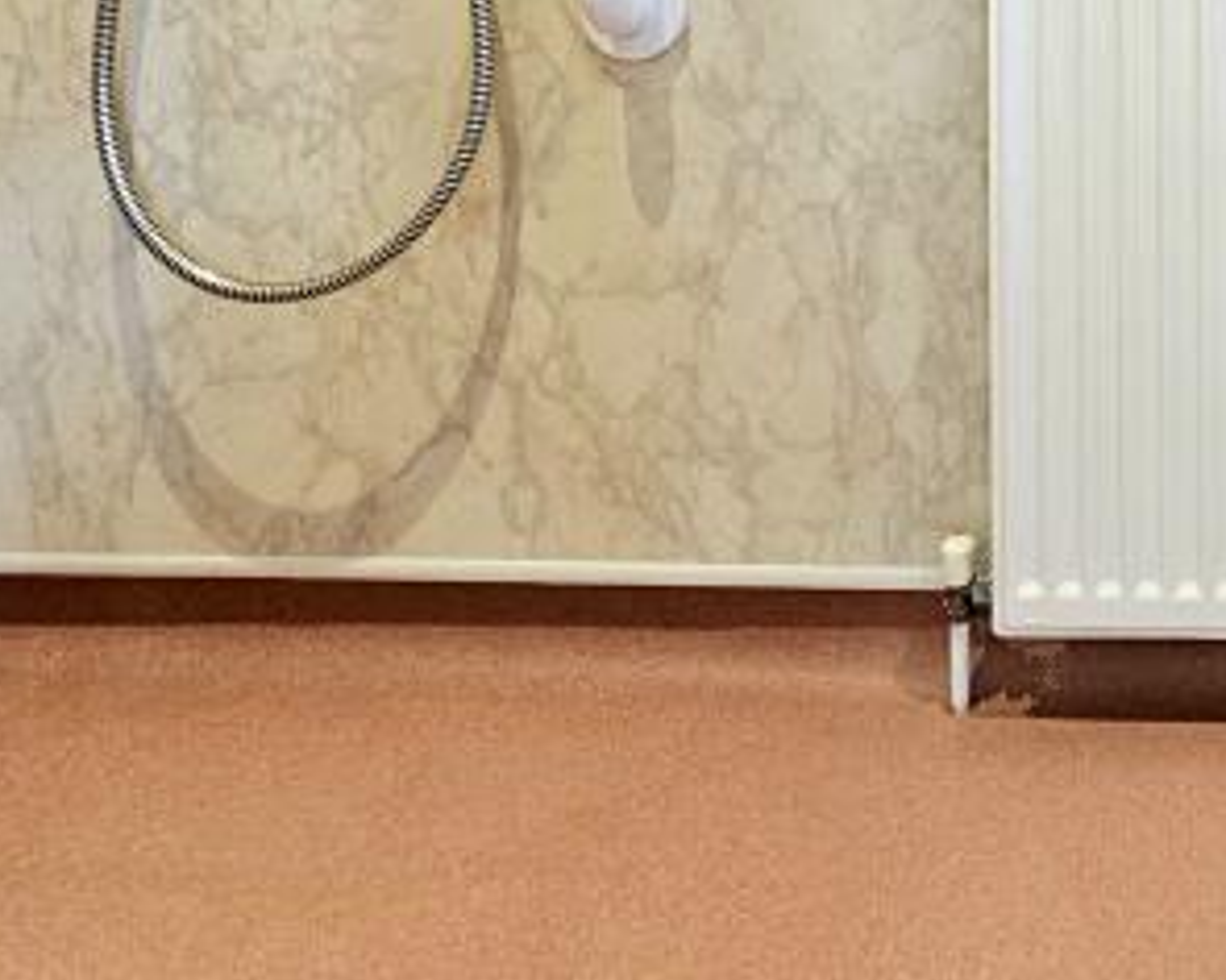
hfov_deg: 34.6
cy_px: -345
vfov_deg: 27.5
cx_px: 1430
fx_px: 1597
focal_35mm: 44
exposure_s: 1/33
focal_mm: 2.2
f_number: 2.2
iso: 500
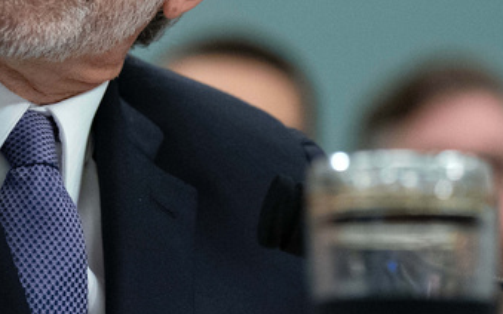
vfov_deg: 3.3
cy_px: 90
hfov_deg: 5.3
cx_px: -30
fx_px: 5443
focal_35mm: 397
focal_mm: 129
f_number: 3.2
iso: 4000
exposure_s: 1/400
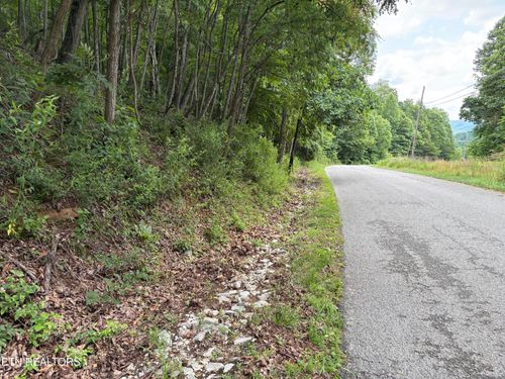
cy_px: 190
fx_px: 379
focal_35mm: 26
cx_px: 252
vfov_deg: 53.1
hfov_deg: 67.3
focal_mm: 5.96
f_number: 1.6
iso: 40
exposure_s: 1/181
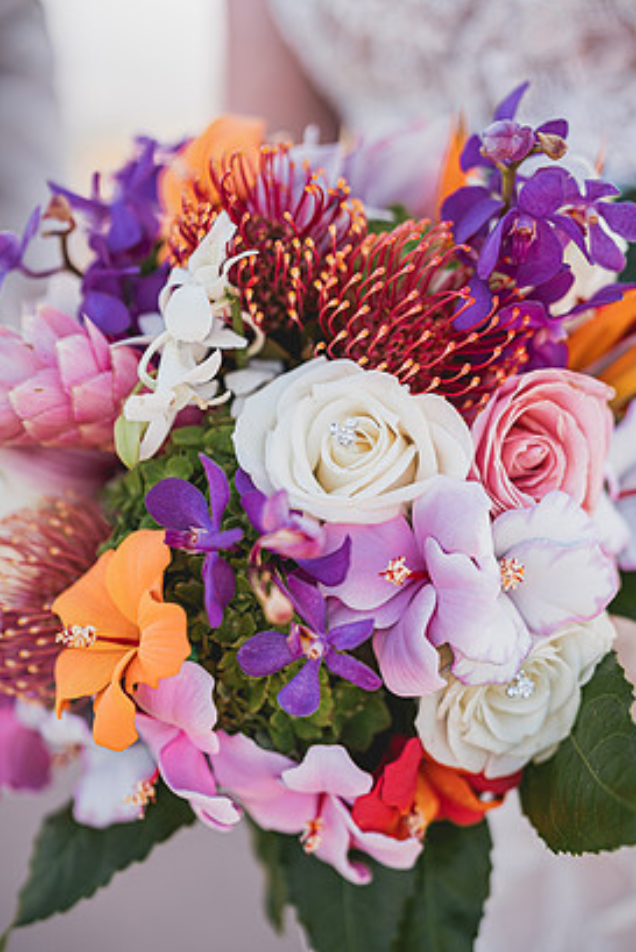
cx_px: 321
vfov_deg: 36.2
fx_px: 1456
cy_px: 498
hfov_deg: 24.6
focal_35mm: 55
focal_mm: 50
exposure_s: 1/1600
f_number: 1.4
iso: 125
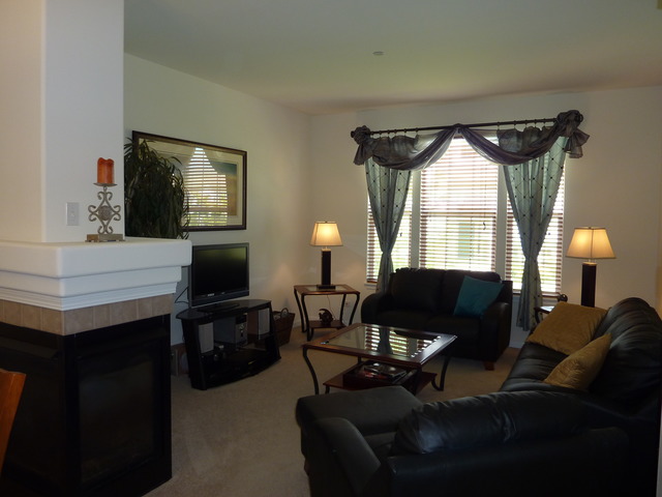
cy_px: 248
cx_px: 331
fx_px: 478
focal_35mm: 25
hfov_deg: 69.4
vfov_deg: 54.9
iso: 125
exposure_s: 1/30
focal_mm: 4.1
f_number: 3.3
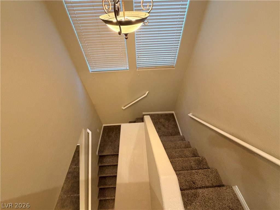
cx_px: 140
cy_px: 105
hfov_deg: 102.1
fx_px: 113
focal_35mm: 14
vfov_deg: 85.7
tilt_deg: -47.2
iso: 320
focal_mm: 2.22
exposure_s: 1/60
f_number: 2.2
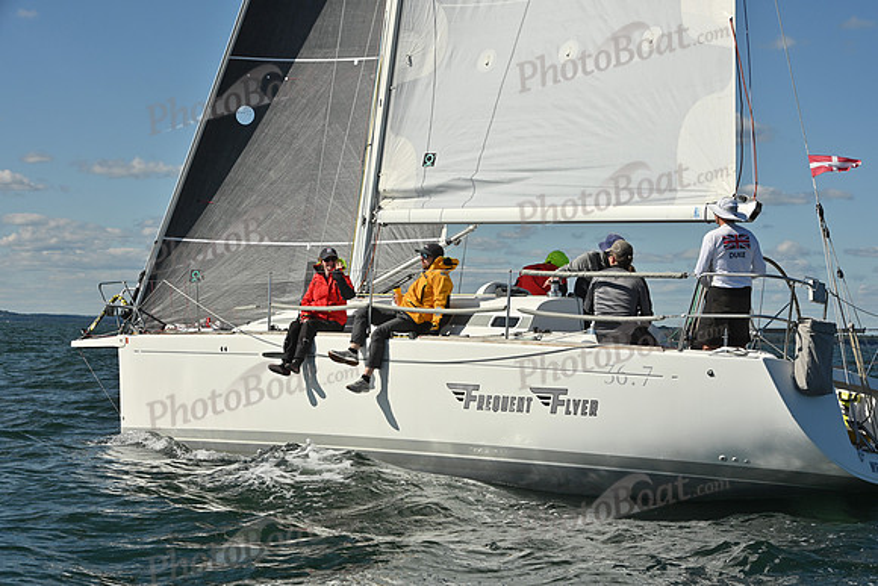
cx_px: 439
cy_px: 293
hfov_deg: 28.8
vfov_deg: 19.5
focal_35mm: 70
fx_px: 1708
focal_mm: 70
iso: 320
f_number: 10
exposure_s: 1/1600
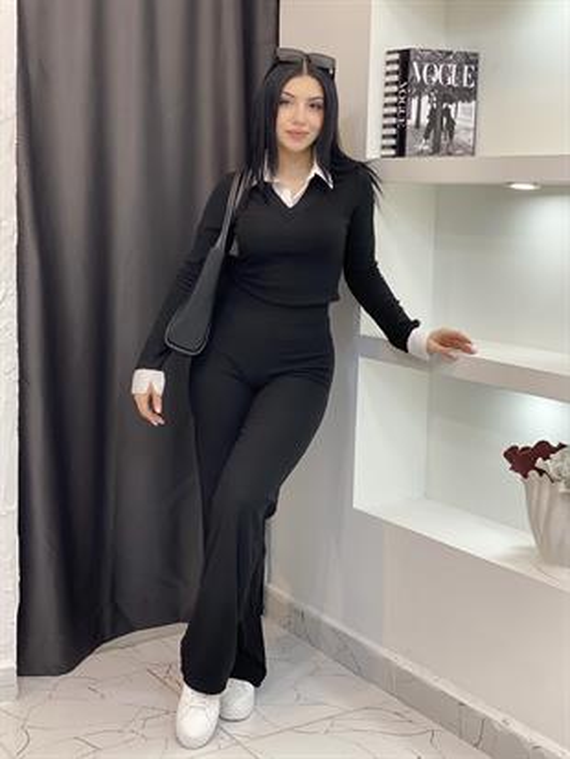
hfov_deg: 28.0
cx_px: 285
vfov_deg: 36.8
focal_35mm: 52
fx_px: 1141
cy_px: 380
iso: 160
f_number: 2
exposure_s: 1/100
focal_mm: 6
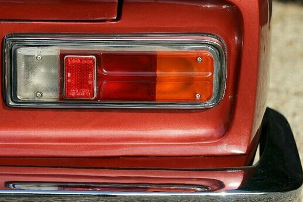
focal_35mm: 138
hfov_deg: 14.8
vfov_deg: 9.9
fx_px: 1165
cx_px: 122
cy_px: 97
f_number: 4.5
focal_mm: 59.6
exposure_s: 1/200
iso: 100
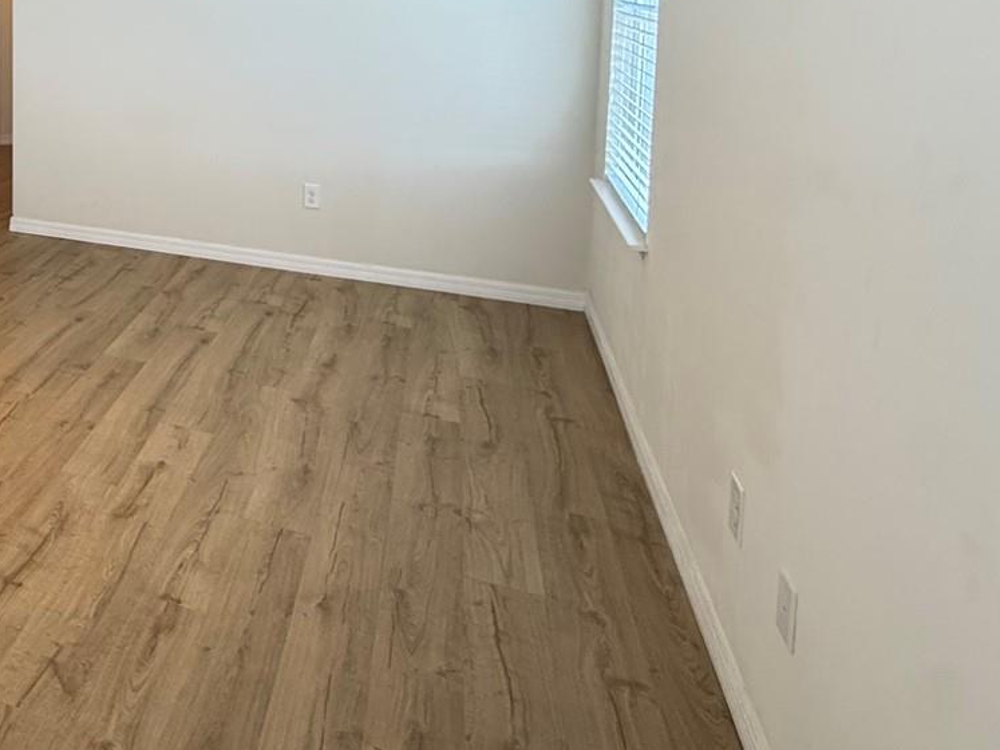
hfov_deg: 52.7
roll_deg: -0.4
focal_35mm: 30
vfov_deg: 41.9
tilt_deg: -3.1
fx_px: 867
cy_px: 36
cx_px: 102
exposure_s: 1/60
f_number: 2.2
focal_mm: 2.22
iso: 200
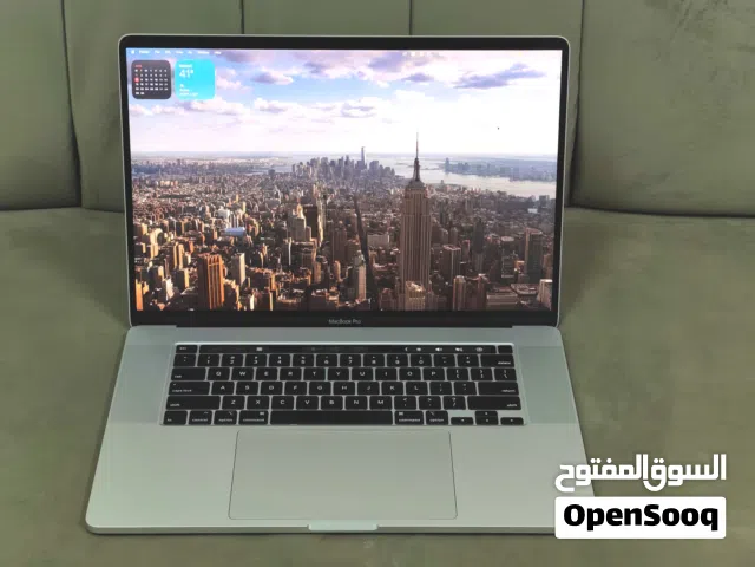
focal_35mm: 68
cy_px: 284
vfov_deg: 21.6
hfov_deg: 28.6
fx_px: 1483
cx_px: 378
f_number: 2.4
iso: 320
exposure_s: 1/50
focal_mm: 8.67
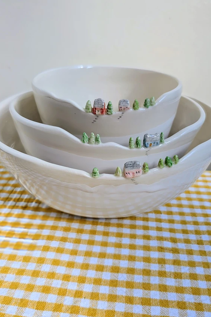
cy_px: 156
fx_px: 229
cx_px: 105
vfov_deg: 69.4
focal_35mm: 26
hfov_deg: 49.6
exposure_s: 1/59.5
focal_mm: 6.9
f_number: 1.68
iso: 19
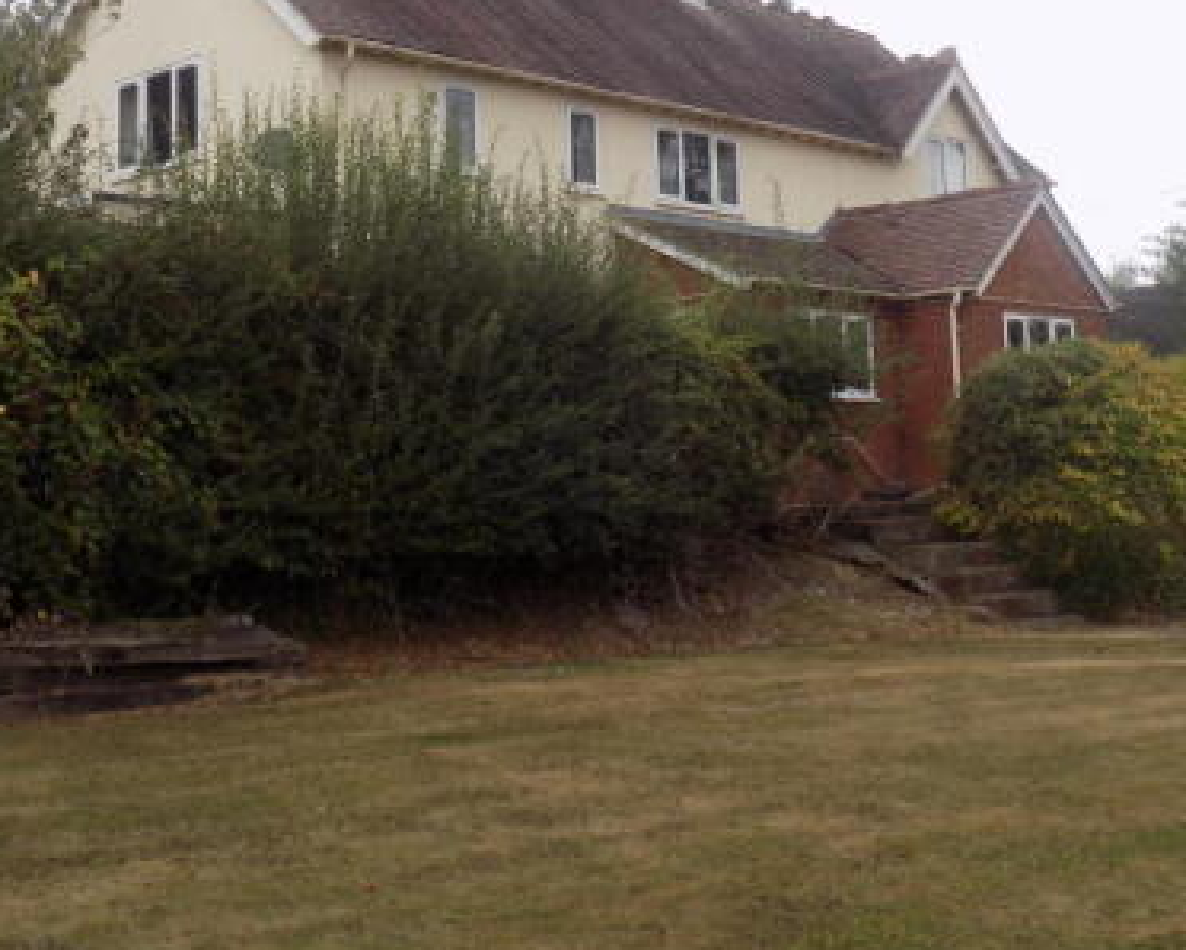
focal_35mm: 52
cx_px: 560
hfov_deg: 36.0
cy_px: 279
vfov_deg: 28.9
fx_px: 1826
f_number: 3.4
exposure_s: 1/200
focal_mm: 6.1
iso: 80
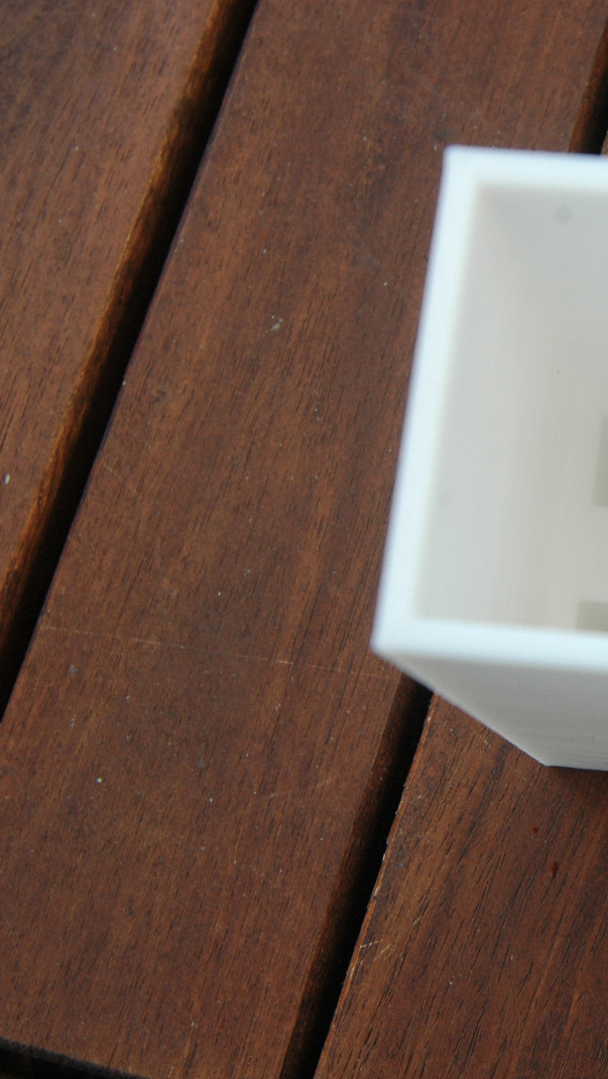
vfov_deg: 28.7
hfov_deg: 15.6
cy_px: 543
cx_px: 789
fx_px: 2113
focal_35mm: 74
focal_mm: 31
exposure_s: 1/25
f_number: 8
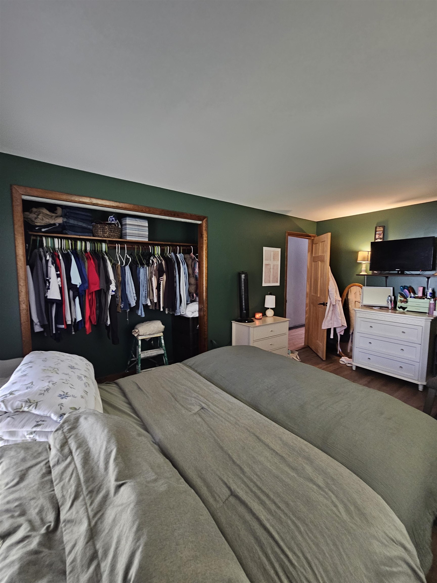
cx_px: 218
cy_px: 292
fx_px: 219
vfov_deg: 106.2
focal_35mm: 13
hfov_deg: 89.9
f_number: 2.2
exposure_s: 1/30
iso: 400
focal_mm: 2.2
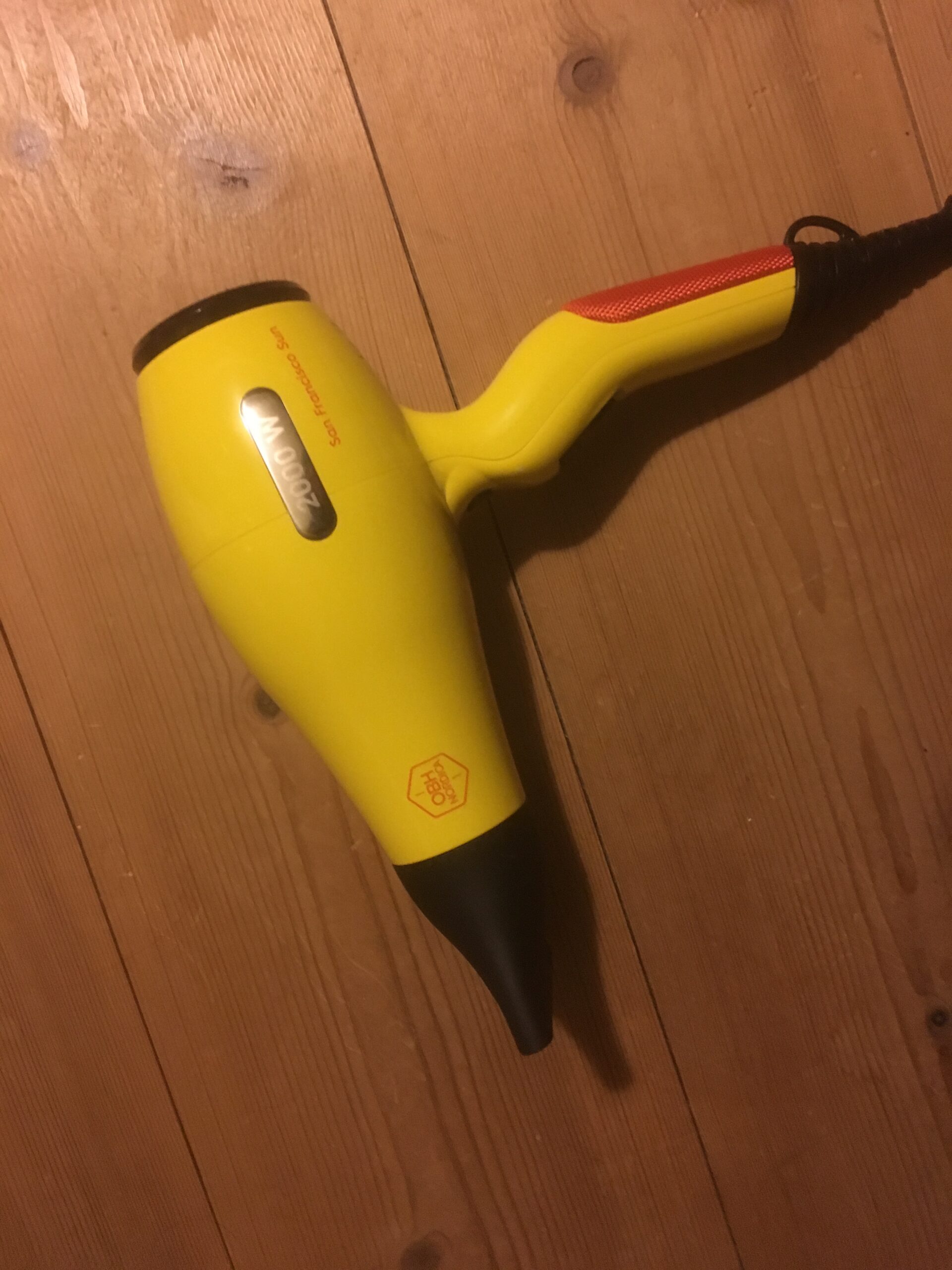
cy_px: 635
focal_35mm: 29
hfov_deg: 48.2
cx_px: 476
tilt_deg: -87.3
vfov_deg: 61.7
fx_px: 1063
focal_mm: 4.15
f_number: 2.2
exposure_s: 1/17
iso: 400
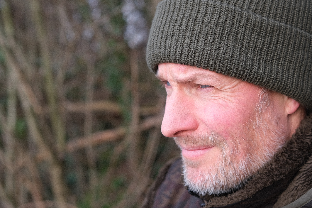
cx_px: 189
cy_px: 92
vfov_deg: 21.9
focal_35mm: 62
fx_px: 537
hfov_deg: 32.3
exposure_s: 1/220
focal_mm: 33
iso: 160
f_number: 2.8
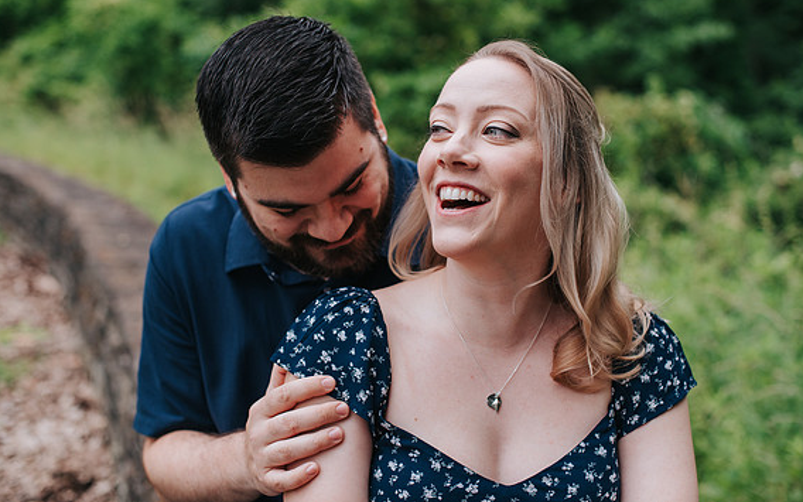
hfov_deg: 38.9
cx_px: 394
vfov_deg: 24.9
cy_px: 230
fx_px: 1138
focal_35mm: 52
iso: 160
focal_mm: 50
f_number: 3.2
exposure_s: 1/500
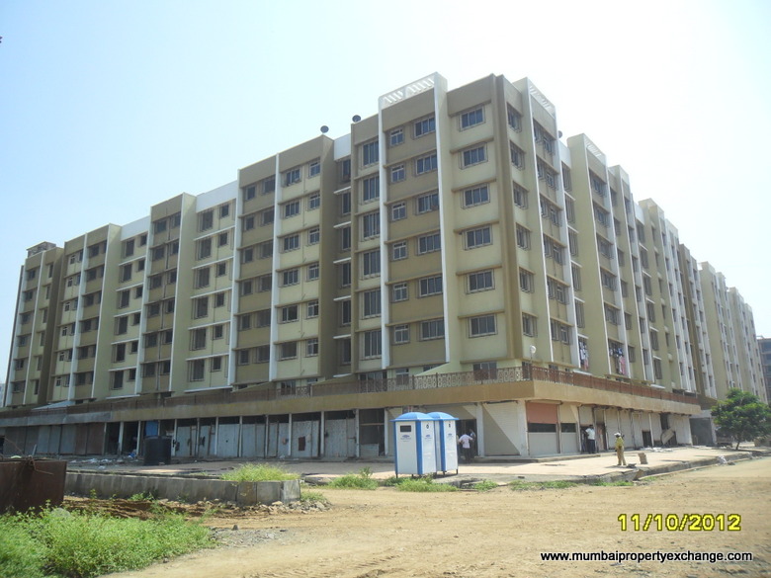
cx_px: 386
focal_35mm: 27
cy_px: 289
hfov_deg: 65.3
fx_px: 601
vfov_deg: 51.4
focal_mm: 4.9
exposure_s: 1/1000
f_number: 3.5
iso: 100
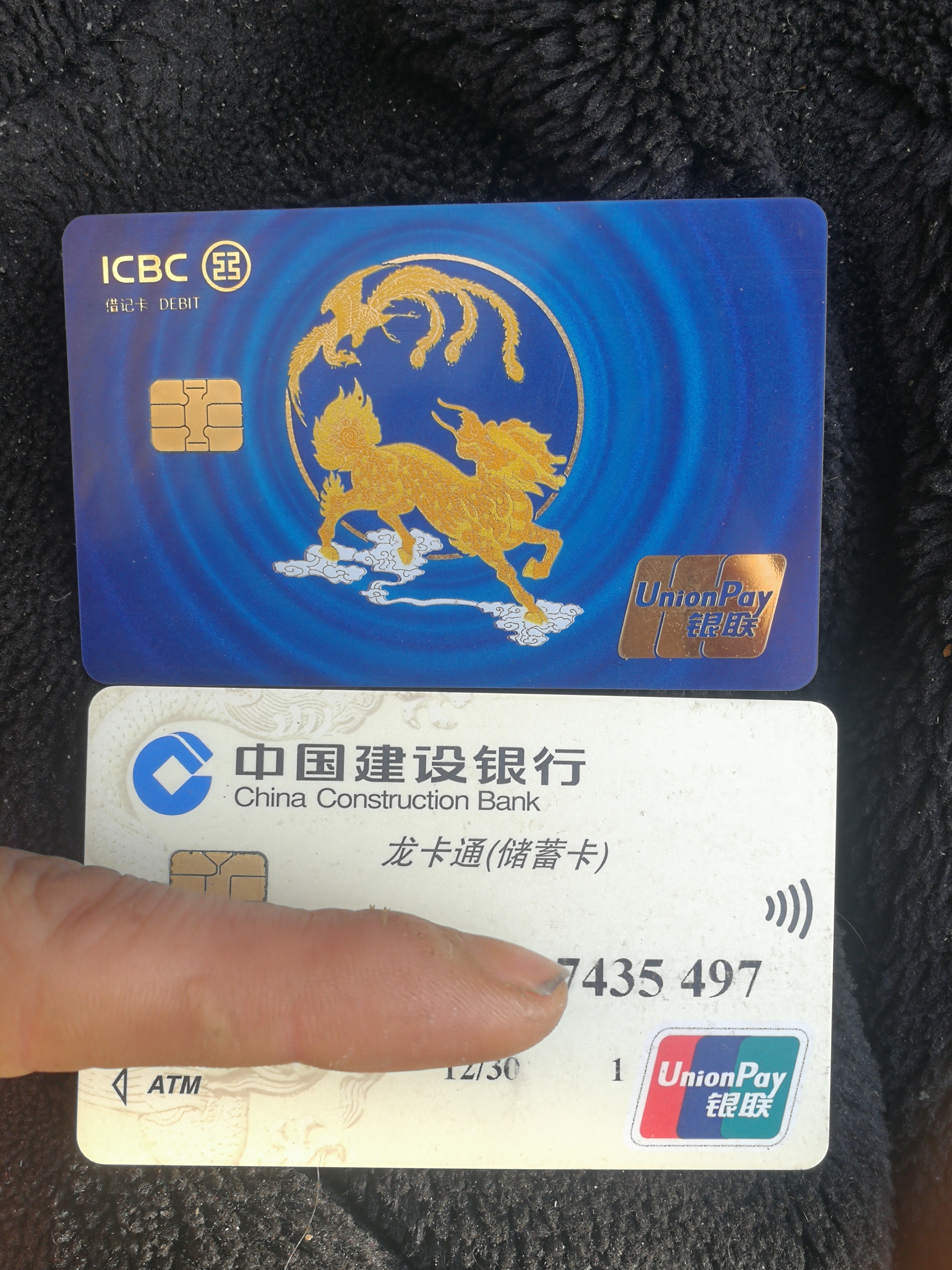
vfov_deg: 54.0
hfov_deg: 41.8
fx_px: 1247
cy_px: 635
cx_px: 476
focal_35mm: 34
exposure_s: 1/100
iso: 64
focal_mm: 3.95
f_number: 2.2
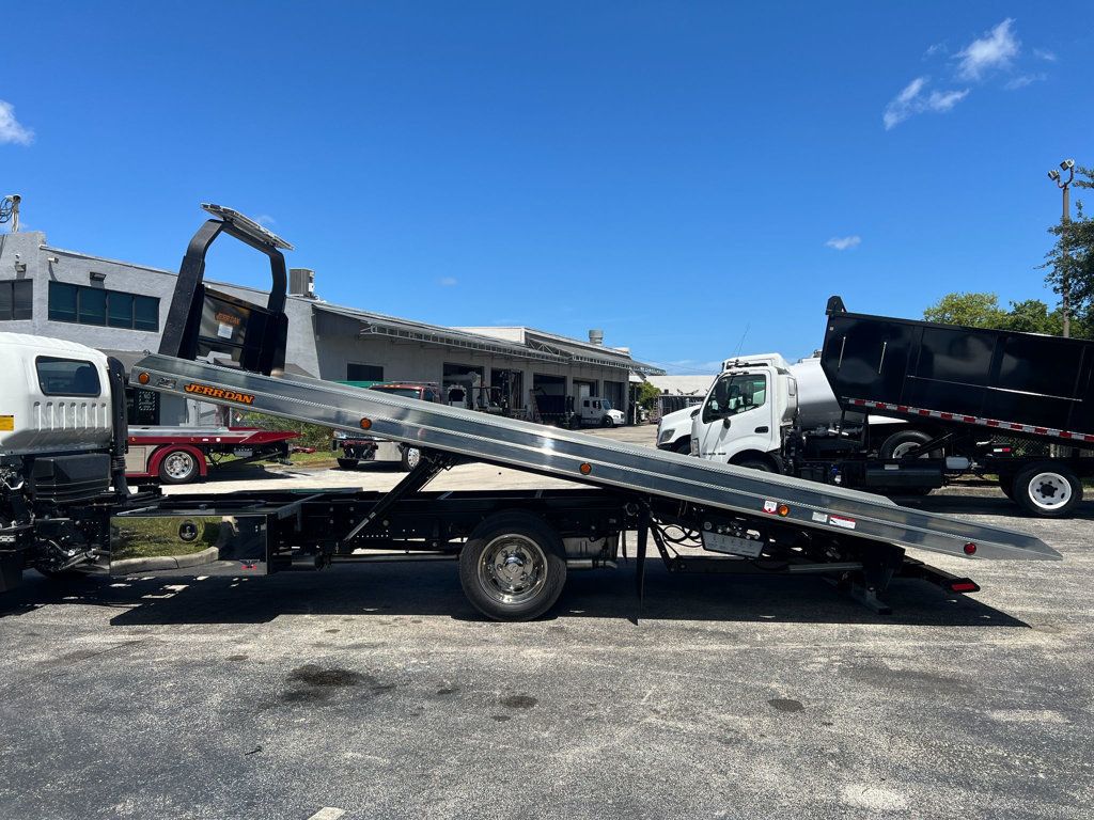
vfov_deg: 53.1
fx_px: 822
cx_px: 547
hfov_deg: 67.3
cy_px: 410
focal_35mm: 26
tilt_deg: +0.5
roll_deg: -0.3
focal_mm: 5.7
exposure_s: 1/3968
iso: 50
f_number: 1.5
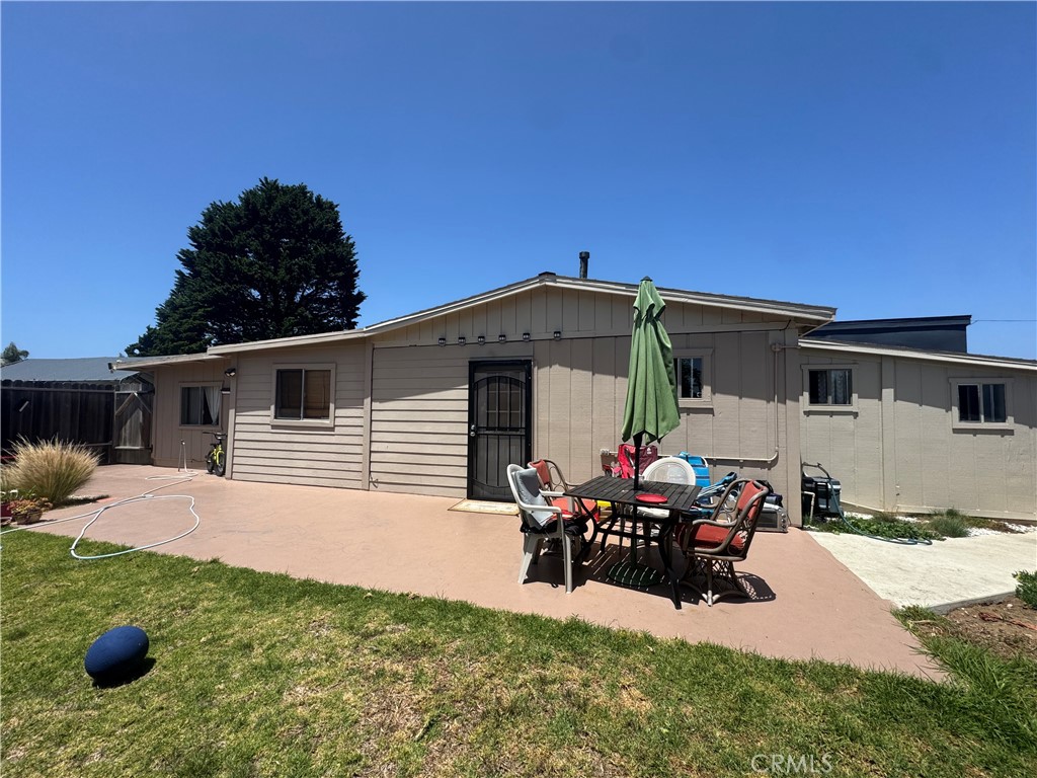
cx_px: 518
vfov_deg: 85.7
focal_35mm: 14
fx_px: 419
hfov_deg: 102.1
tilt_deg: +1.0
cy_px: 389
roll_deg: -0.1
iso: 40
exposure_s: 1/1789
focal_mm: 2.22
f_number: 2.2
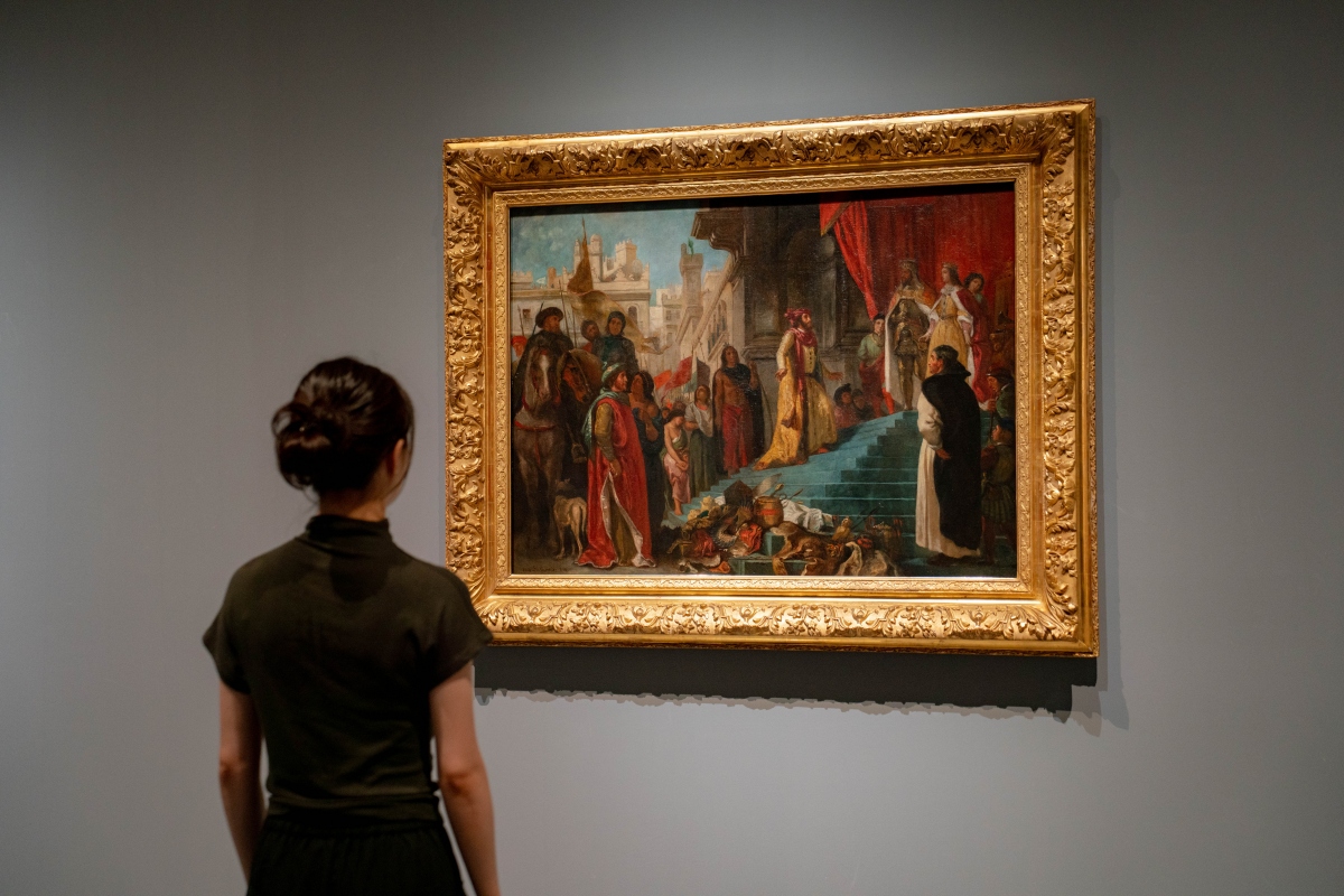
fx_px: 1867
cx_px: 672
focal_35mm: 50
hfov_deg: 39.6
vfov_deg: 27.0
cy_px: 448
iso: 1600
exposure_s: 1/50
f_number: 2.8
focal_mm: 50
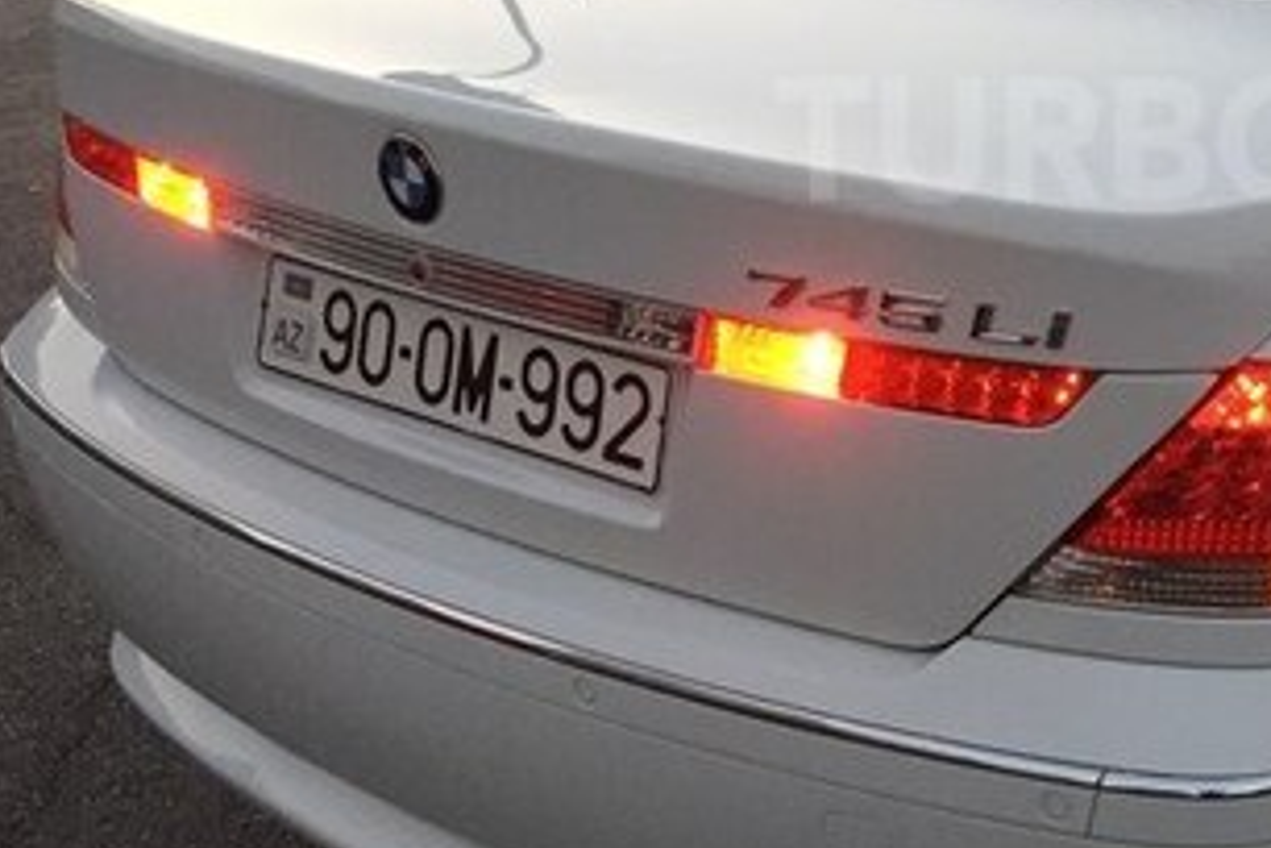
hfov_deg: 29.4
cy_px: 139
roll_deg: -2.4
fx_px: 2295
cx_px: 1200
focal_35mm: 65
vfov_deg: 20.6
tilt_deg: -18.4
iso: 64
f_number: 2.2
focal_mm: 4.15
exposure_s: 1/33
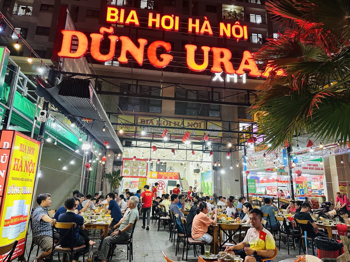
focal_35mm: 24
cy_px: 131
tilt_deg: +14.4
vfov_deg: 56.8
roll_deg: -2.3
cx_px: 175
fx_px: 243
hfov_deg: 71.6
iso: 250
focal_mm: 6.86
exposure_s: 1/50
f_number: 1.78
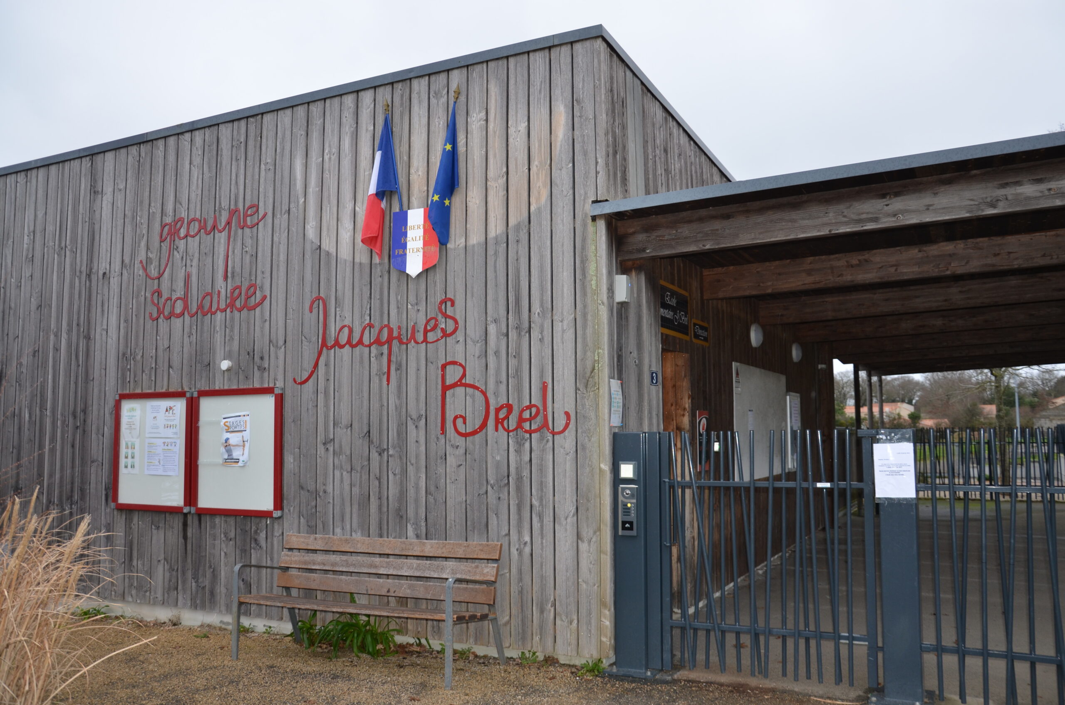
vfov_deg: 41.5
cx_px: 532
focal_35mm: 32
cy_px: 352
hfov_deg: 59.6
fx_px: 930
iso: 200
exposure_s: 1/160
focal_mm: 21
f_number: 3.8
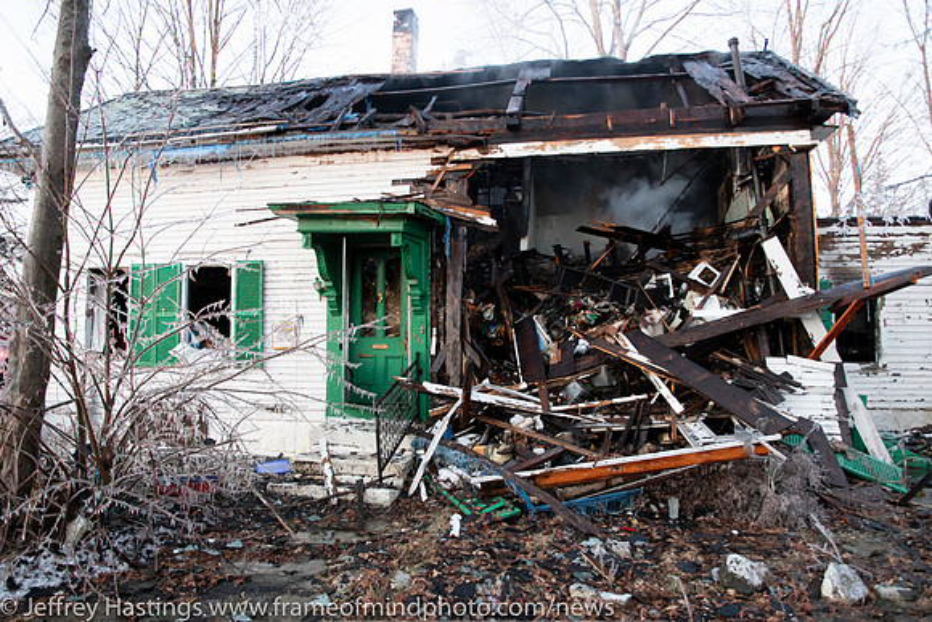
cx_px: 466
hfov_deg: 73.7
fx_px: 621
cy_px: 311
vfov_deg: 53.2
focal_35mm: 24
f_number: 4
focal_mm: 16
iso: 1250
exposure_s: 1/100
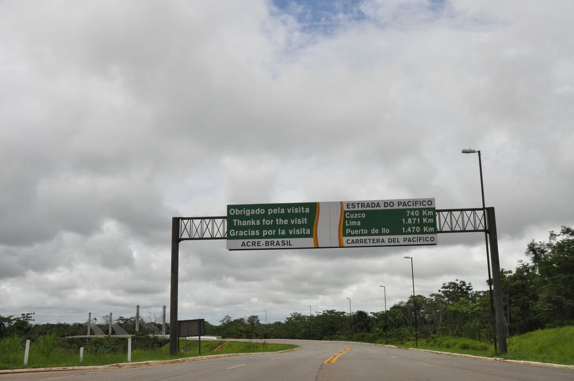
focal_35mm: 40
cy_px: 190
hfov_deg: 48.0
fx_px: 645
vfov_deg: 32.9
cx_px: 287
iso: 800
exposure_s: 1/800
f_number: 14
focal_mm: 27
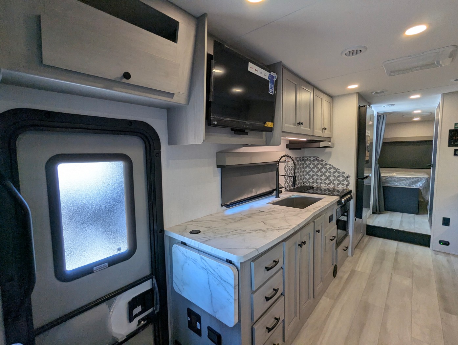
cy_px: 172
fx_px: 212
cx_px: 229
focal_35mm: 16
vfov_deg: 78.2
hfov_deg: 94.4
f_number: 2.2
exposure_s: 1/161
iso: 142
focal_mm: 2.35
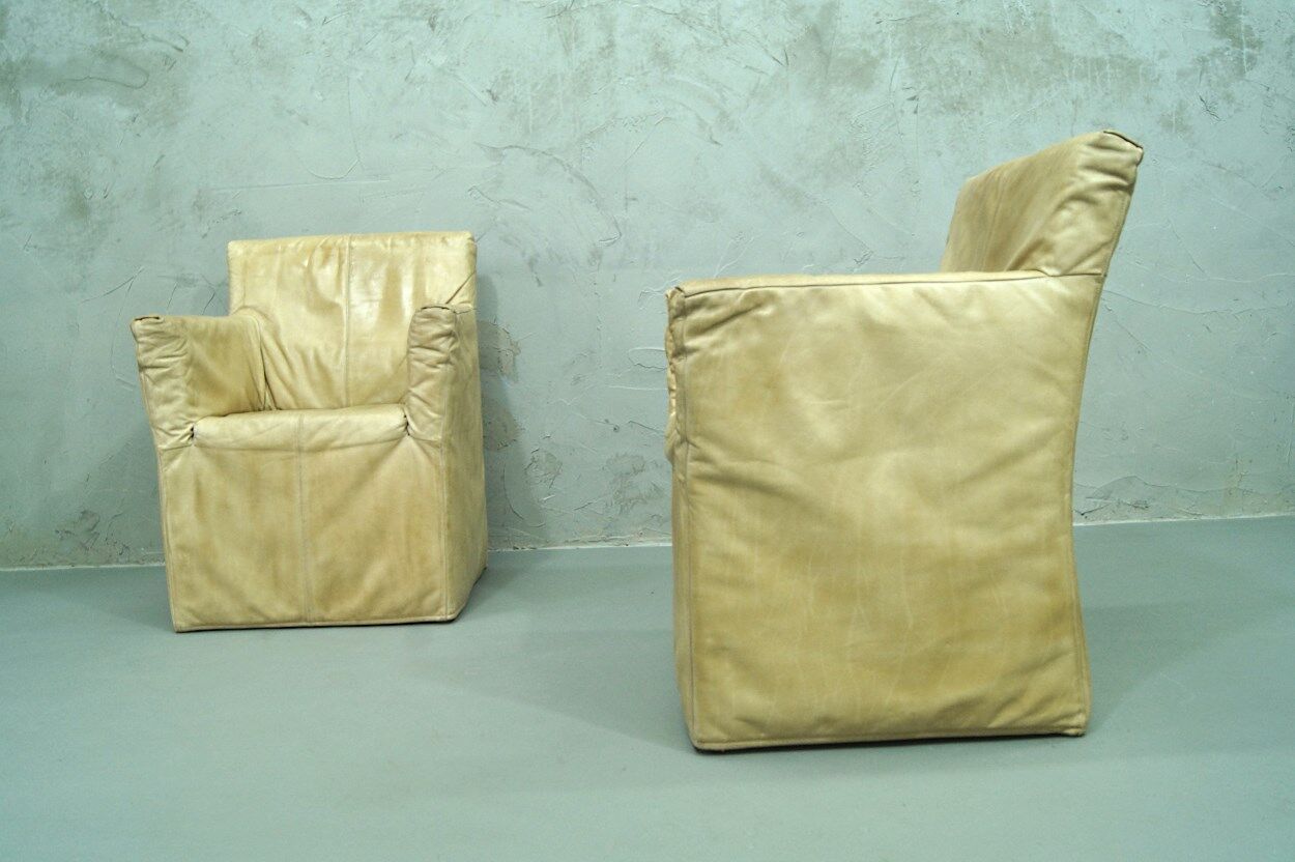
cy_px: 431
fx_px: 1079
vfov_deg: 43.6
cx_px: 648
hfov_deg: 62.0
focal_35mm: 30
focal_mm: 20
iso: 400
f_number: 8
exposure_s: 1/13
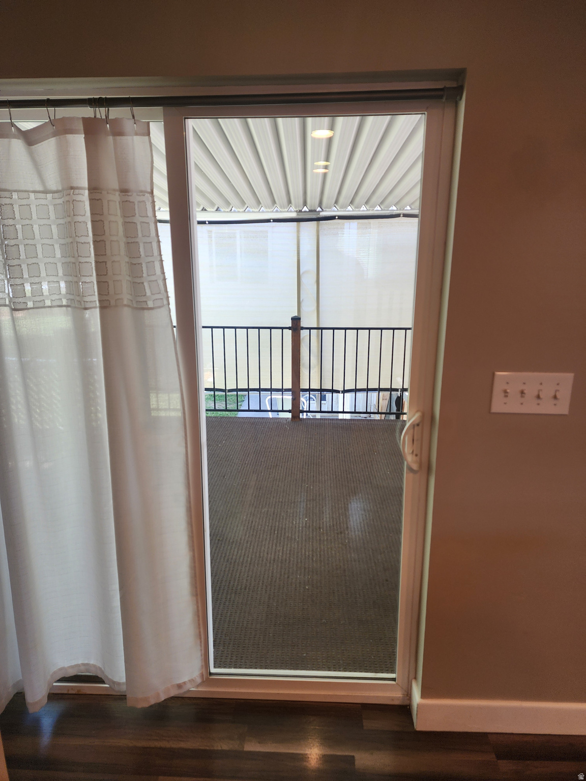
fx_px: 519
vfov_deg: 73.9
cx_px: 293
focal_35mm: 23
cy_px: 390
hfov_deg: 58.9
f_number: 1.8
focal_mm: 6.4
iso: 50
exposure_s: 1/120
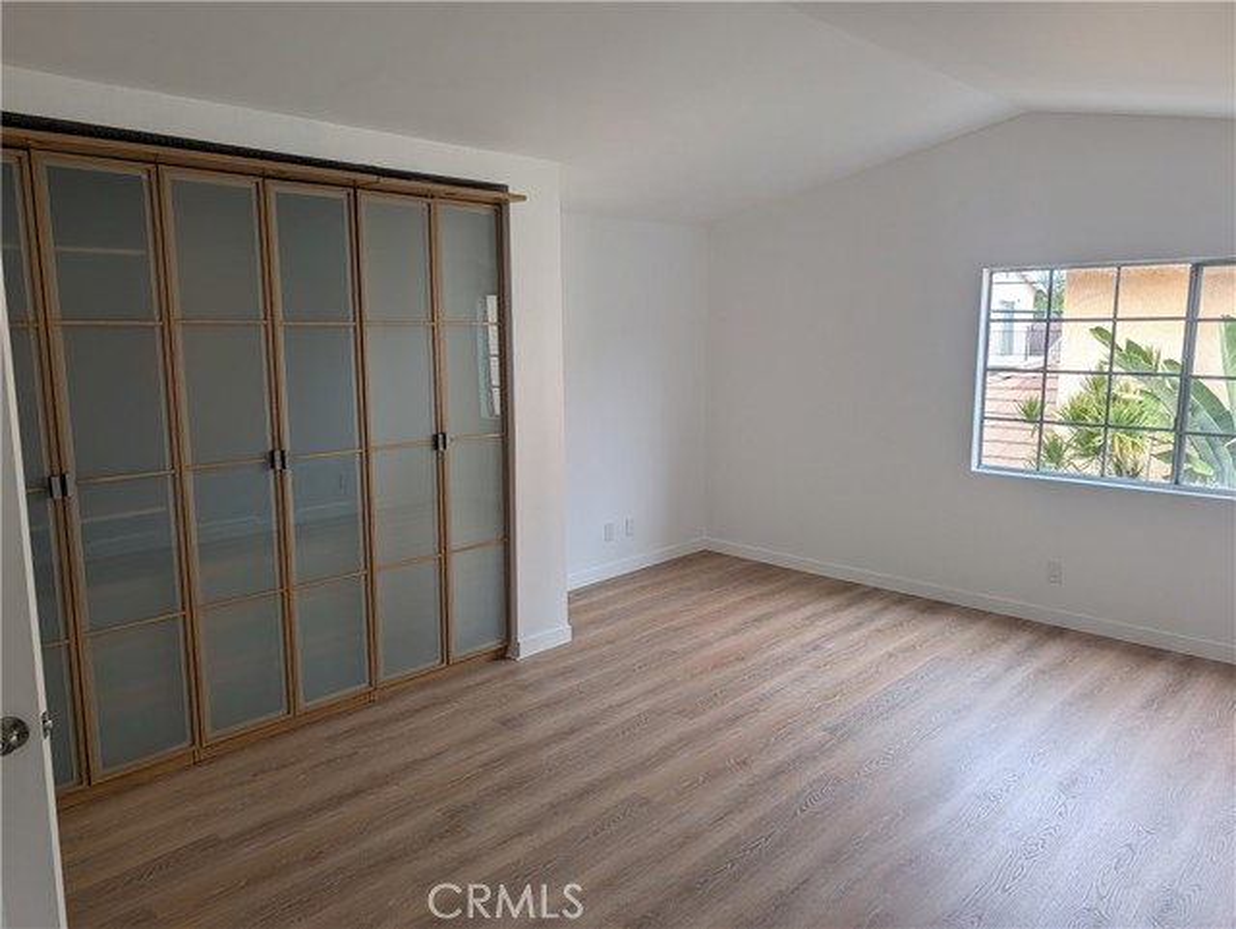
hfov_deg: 71.6
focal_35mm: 24
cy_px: 464
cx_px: 618
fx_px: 858
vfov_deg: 56.9
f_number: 1.68
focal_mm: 6.9
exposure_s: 1/233
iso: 31
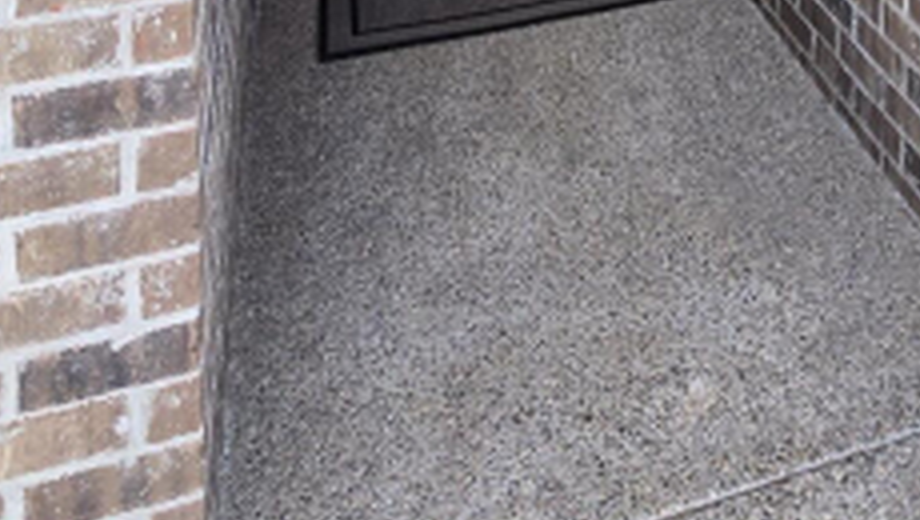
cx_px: 704
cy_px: -498
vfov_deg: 19.0
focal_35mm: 41
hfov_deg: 47.3
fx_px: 1001
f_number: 2.2
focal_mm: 2.2
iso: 50
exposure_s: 1/191
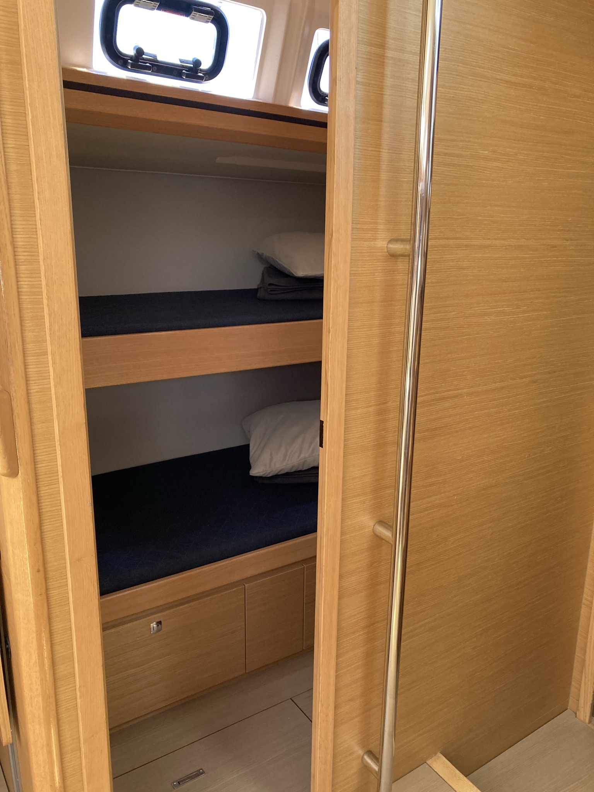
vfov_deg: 63.4
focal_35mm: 28
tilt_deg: -12.7
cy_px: 396
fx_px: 641
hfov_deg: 49.7
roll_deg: -3.1
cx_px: 297
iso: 125
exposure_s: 1/60
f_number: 1.8
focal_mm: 3.99
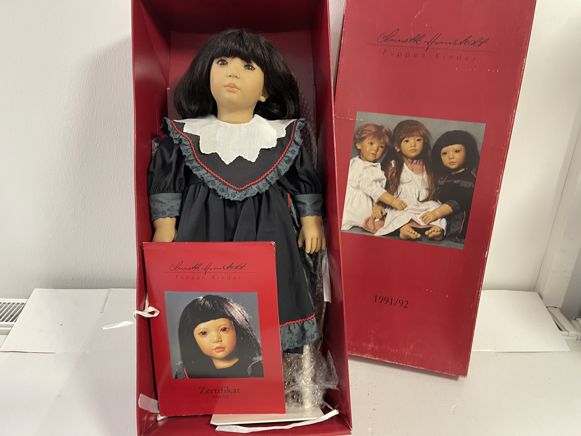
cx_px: 290
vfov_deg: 54.9
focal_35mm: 25
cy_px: 218
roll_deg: -3.7
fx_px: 420
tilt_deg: -21.7
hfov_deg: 69.4
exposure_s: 1/50
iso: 250
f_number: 1.6
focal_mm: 5.1
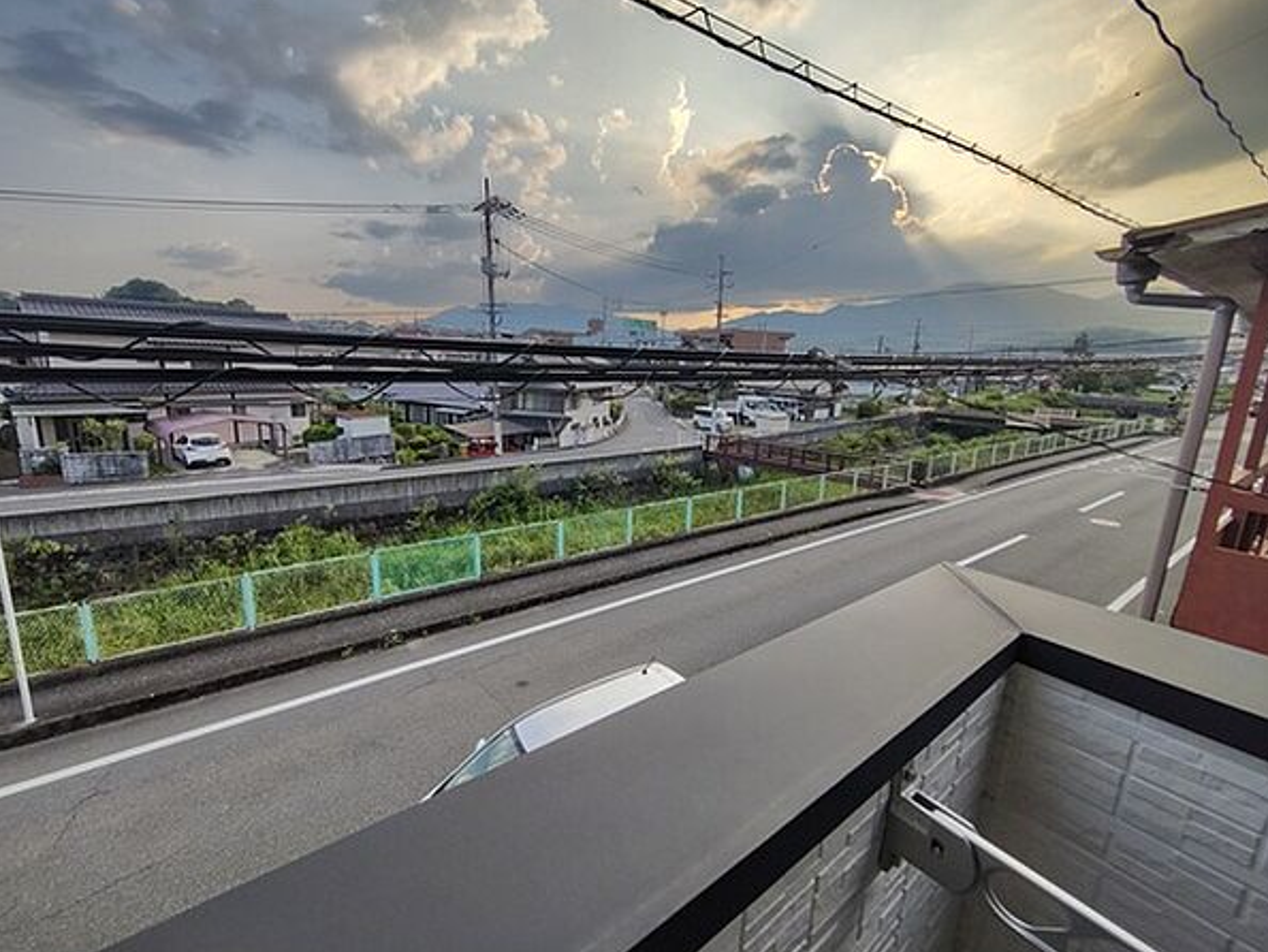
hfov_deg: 101.9
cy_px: 457
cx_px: 598
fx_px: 513
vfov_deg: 85.7
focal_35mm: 14
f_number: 2.2
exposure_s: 1/350
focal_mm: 2.16
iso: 100
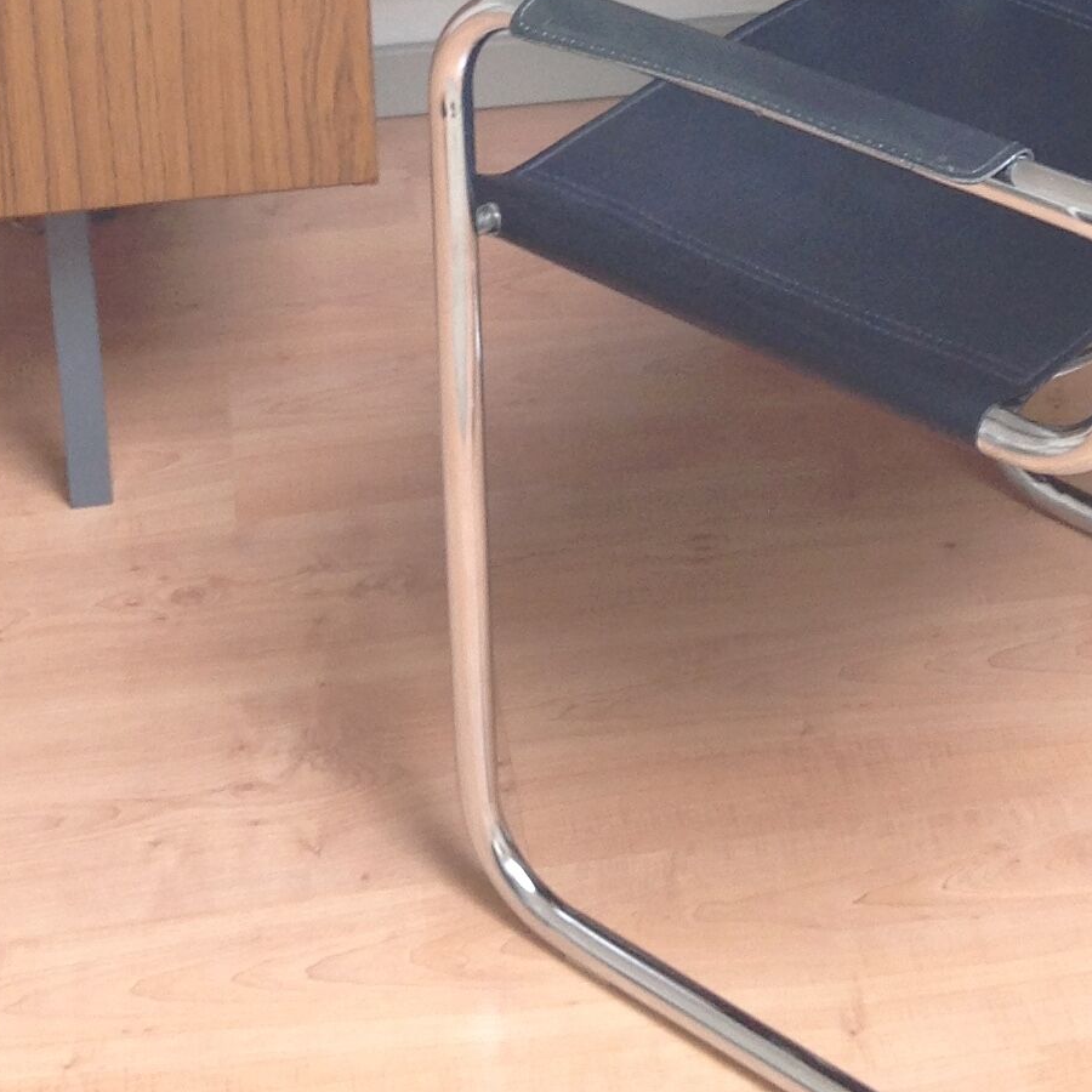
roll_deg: +0.4
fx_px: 3176
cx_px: 715
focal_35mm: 89
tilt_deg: -24.5
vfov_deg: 18.7
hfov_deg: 19.5
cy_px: -150
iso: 64
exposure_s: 1/24
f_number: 2.4
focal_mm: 4.28
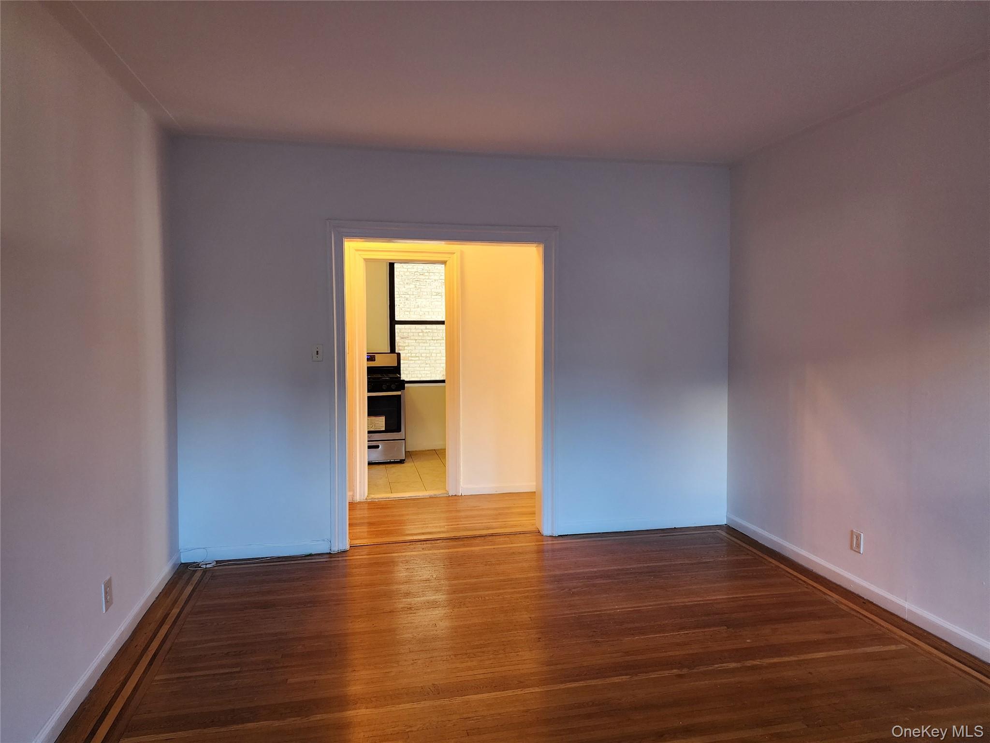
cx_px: 495
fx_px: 658
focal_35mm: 23
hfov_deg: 73.9
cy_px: 372
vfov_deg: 58.9
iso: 400
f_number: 1.8
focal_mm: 6.4
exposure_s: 1/120
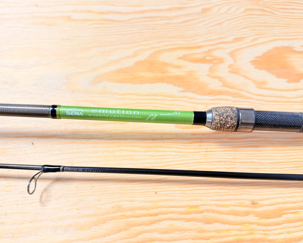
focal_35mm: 28
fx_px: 251
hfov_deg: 62.2
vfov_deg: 51.5
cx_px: 156
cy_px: 133
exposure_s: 1/50
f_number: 1.78
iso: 250
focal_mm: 6.76
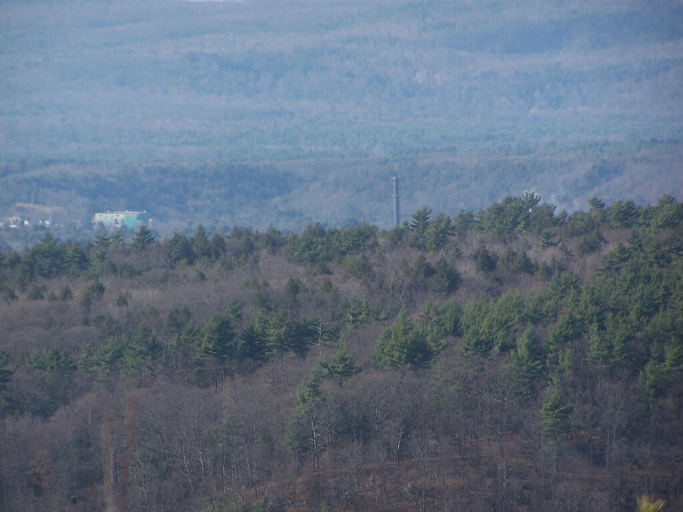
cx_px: 342
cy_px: 256
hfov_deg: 6.9
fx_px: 5682
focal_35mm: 288
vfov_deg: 5.2
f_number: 3.6
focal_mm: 47.7
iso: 80
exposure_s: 1/640
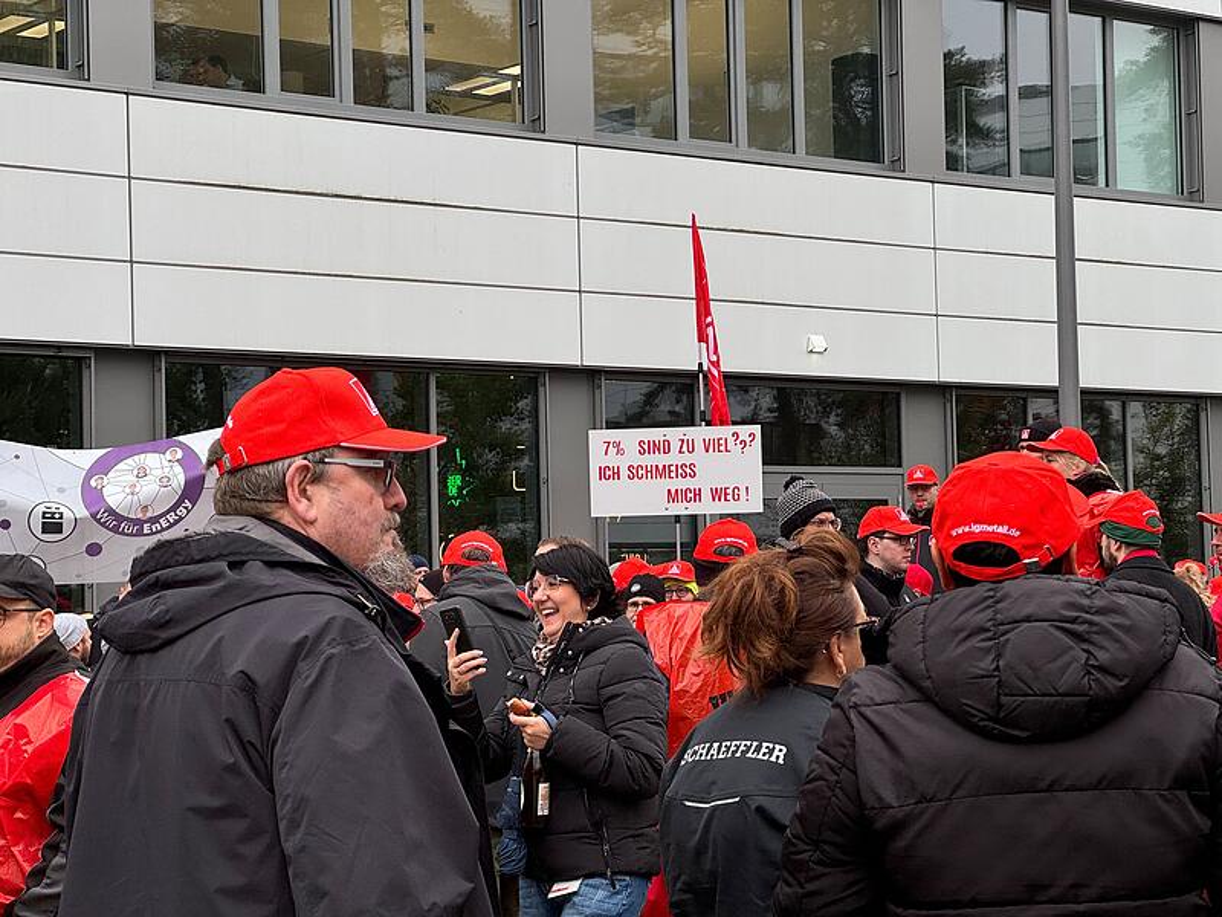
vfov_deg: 19.1
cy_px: 458
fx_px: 2718
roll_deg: +2.0
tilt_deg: +3.0
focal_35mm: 77
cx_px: 611
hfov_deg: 25.3
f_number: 2.8
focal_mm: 9
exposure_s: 1/99
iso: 40
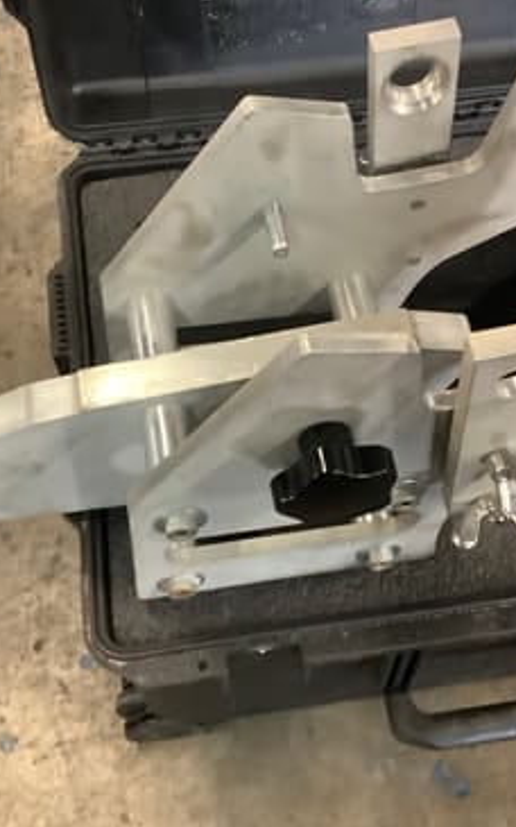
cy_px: 423
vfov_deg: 44.4
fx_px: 1013
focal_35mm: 45
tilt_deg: -60.4
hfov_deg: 28.5
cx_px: 312
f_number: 2.4
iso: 500
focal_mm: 3.3
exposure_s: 1/25
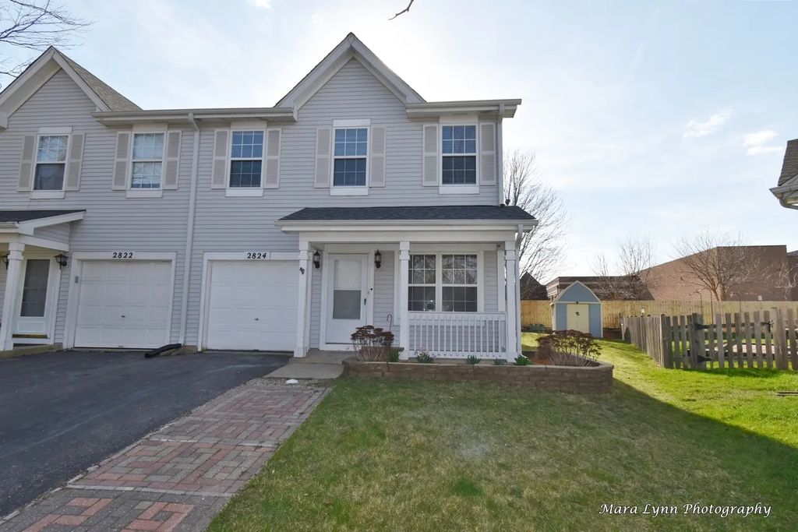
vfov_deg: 69.7
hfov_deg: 92.4
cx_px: 399
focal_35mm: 17
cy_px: 266
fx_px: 382
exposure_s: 1/200
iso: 100
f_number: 11
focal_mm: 11.5
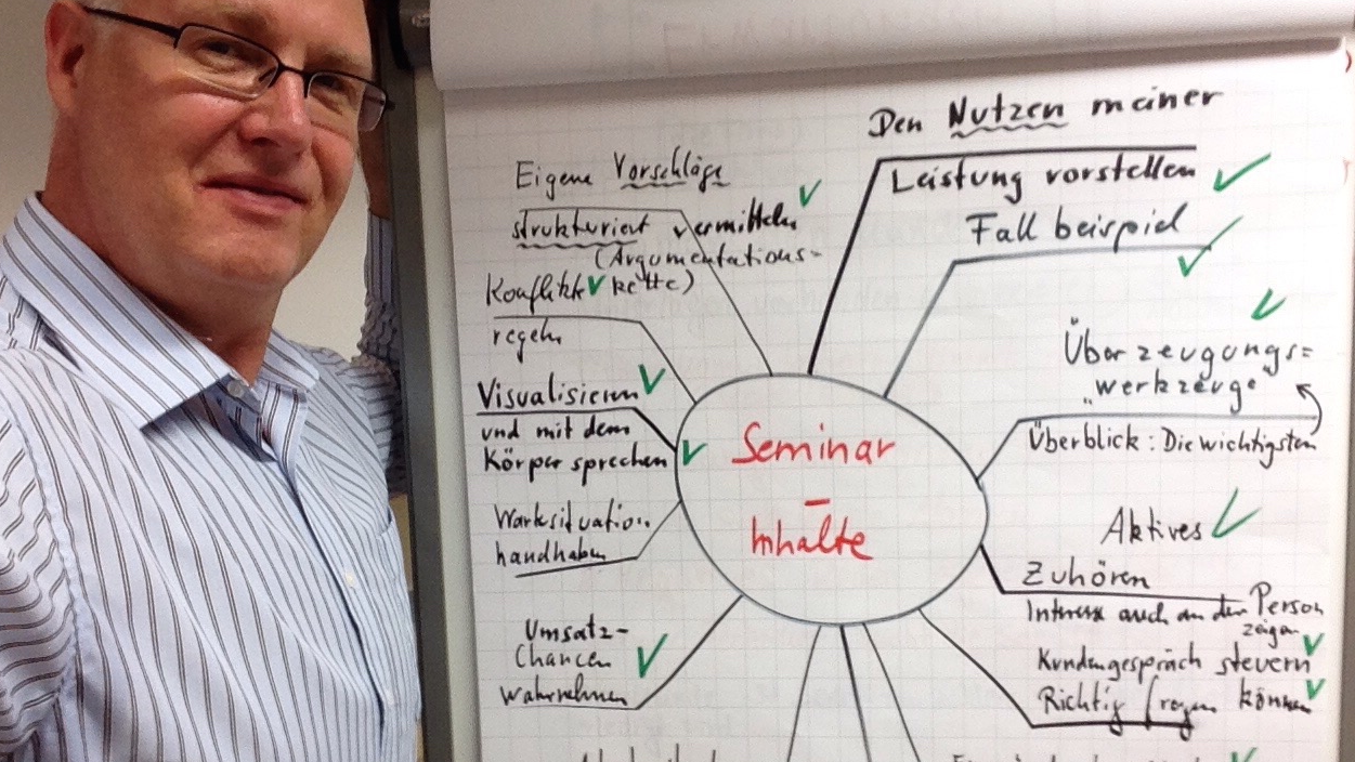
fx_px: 1401
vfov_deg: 30.4
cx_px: 670
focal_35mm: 39
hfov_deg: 51.6
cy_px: 458
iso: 40
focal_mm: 2.18
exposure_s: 1/30
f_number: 2.4
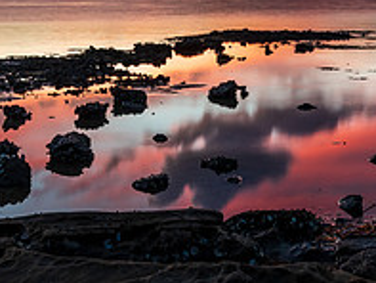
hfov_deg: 27.3
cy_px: -79
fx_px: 772
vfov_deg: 19.3
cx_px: 231
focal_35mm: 71
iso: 64
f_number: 9
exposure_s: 2.5
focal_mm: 24
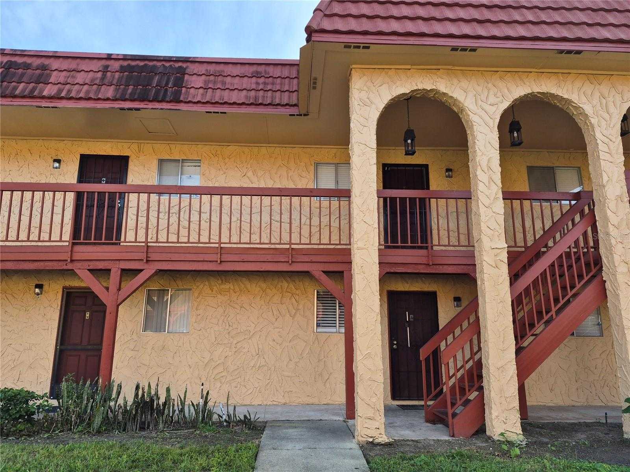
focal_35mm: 23
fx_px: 419
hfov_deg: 73.9
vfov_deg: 58.9
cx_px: 315
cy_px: 236
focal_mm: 5.4
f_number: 1.8
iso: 80
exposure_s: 1/2176
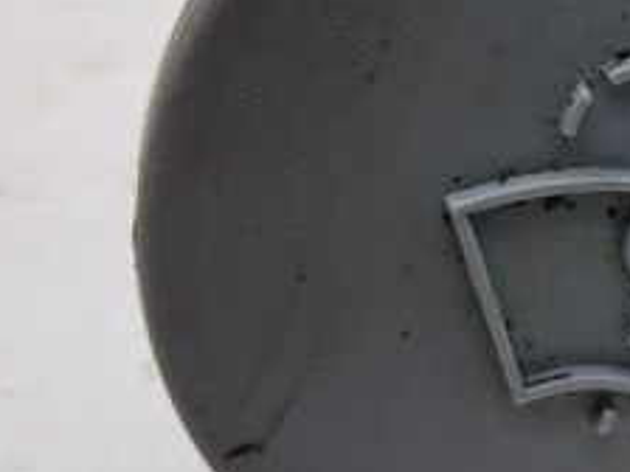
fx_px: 1401
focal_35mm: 77
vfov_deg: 19.0
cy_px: 105
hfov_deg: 23.0
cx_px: 779
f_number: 1.8
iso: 50
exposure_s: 1/50
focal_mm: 4
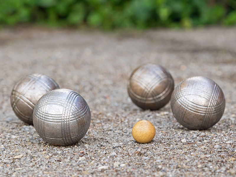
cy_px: 88
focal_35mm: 166
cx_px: 118
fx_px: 1132
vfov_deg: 8.9
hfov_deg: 11.9
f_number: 6.3
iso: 400
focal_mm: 83
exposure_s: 1/125
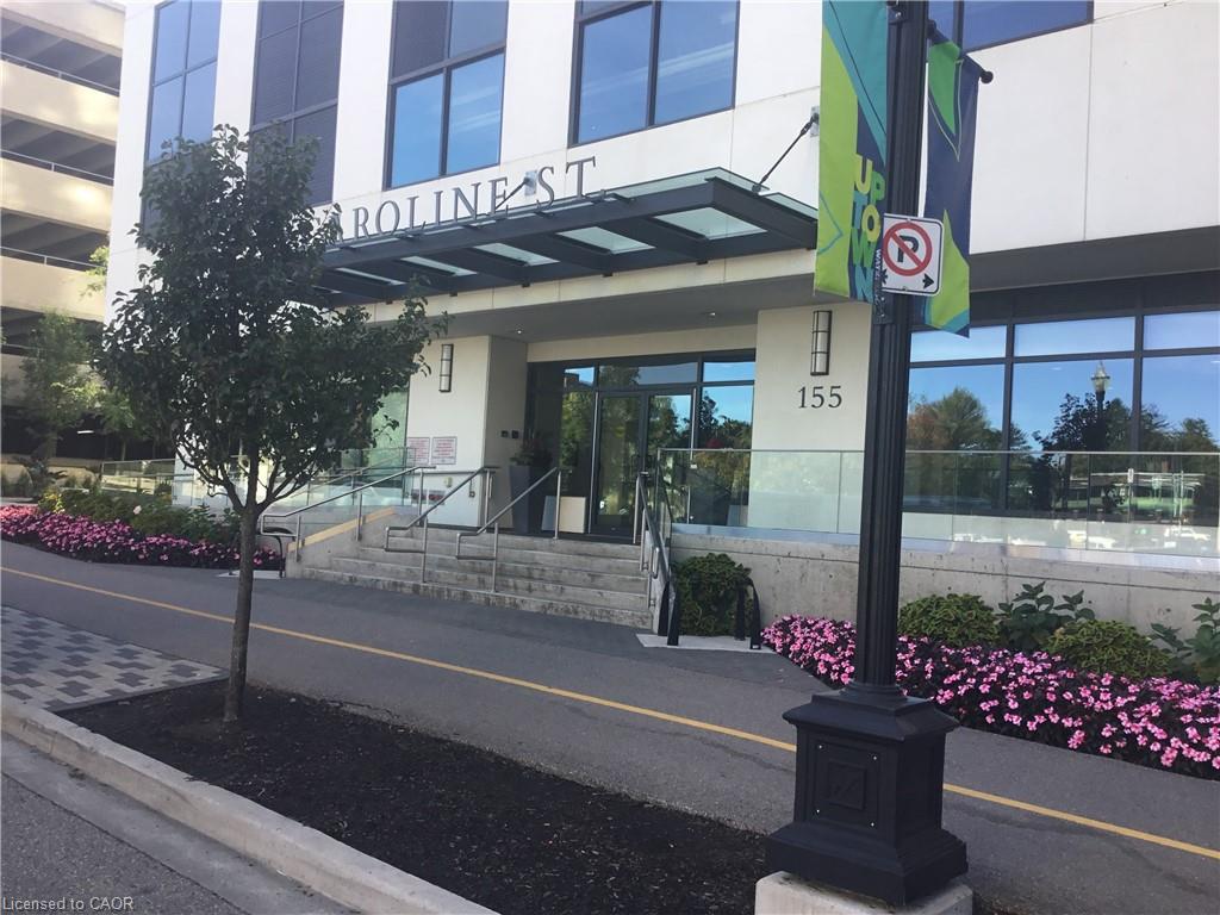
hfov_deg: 58.4
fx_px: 1093
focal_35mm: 31
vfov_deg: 45.4
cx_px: 610
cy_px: 458
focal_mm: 3.3
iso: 25
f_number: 2.4
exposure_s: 1/193
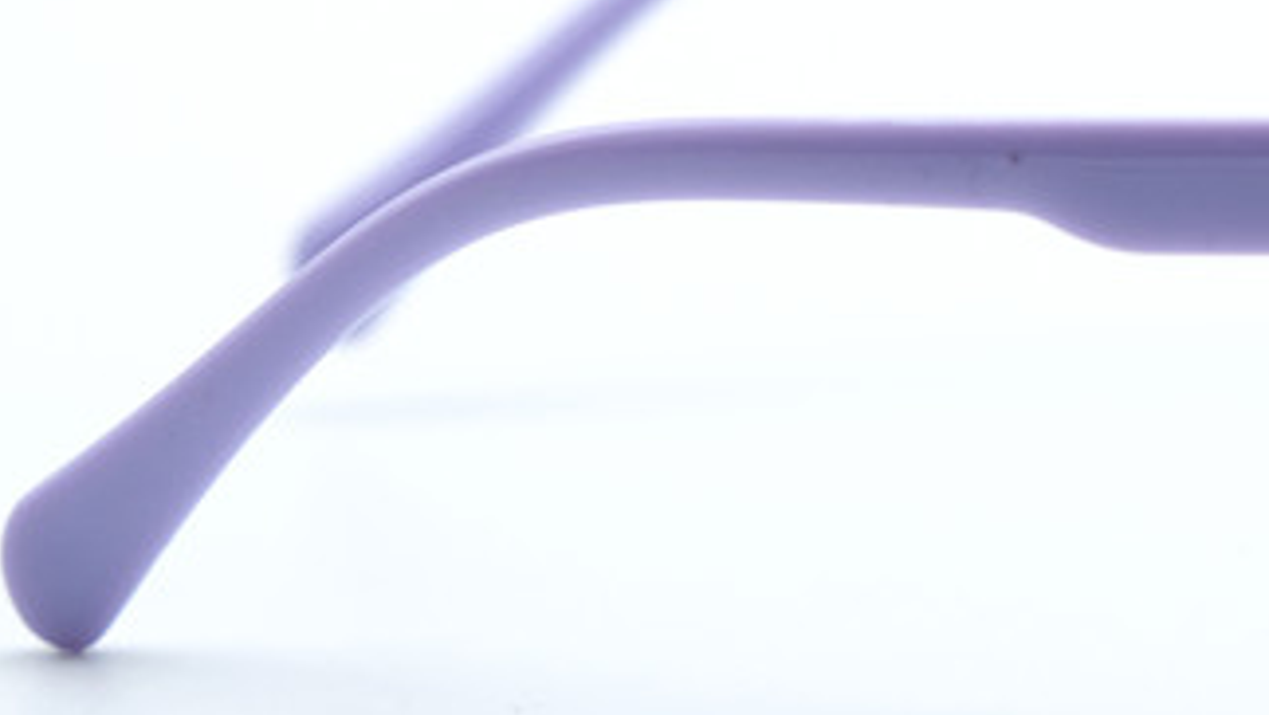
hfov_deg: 9.8
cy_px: 208
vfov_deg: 5.6
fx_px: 7305
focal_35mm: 217
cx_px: 1379
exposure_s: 1/1000
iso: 500
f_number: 4
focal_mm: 44.4
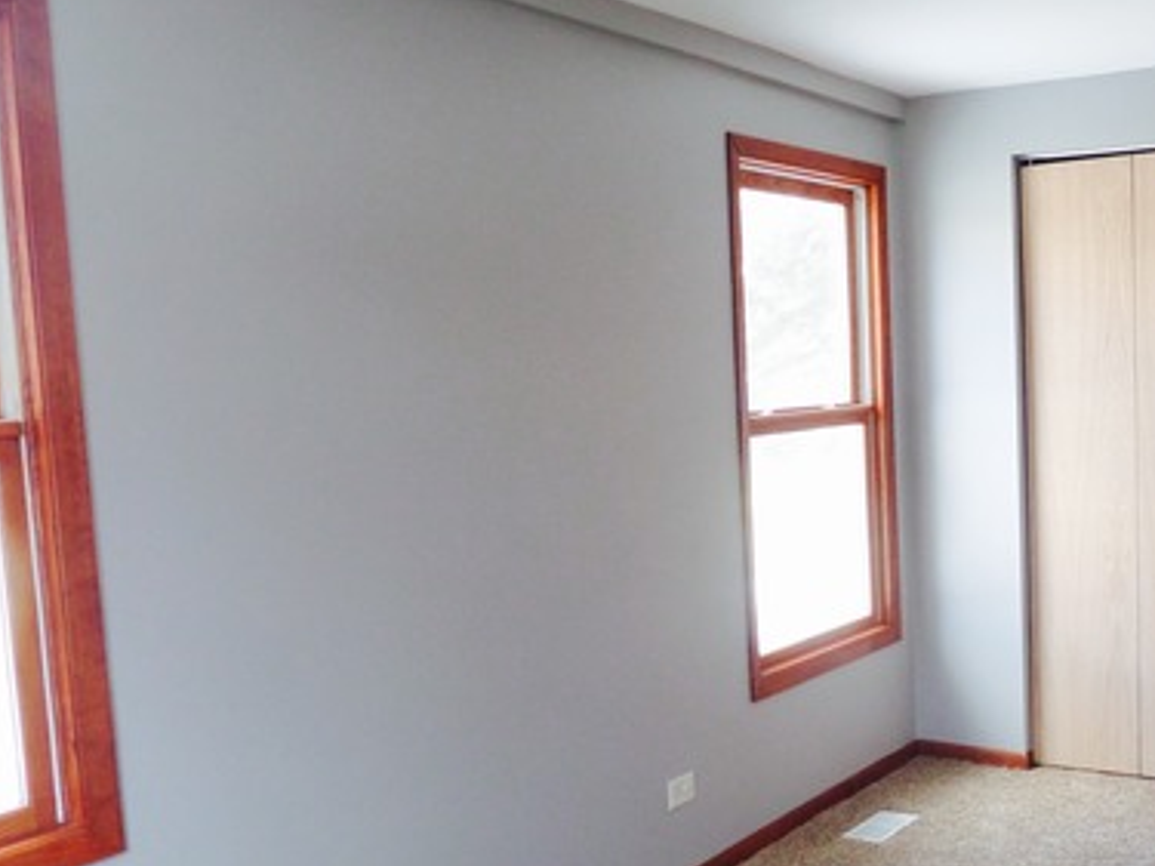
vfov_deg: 35.0
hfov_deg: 44.8
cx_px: 807
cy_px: 530
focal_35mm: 41
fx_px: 1368
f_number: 3.2
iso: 240
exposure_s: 1/30
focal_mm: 4
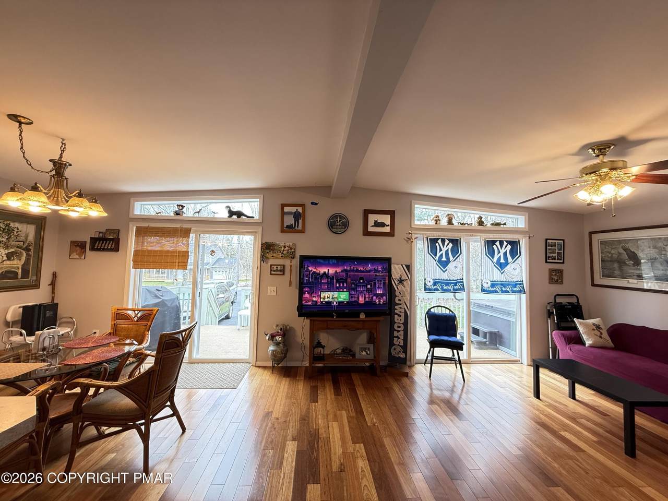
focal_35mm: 14
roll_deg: -1.1
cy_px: 250
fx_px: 270
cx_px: 334
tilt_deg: +3.7
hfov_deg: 102.1
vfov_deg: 85.7
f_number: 2.2
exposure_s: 1/60
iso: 200
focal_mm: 2.22
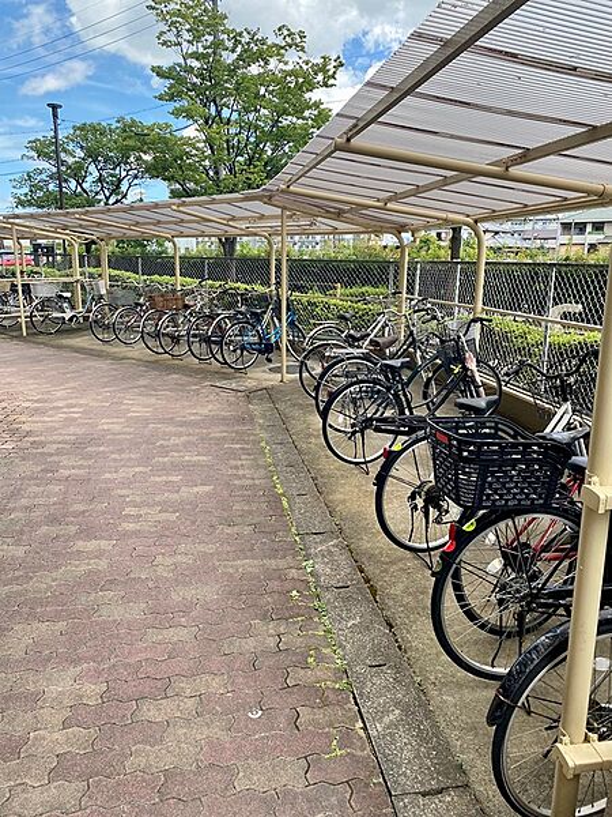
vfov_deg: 67.3
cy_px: 408
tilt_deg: -11.8
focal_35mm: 26
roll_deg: -0.7
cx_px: 306
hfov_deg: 53.1
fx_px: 613
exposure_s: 1/557
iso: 32
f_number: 1.8
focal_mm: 4.25
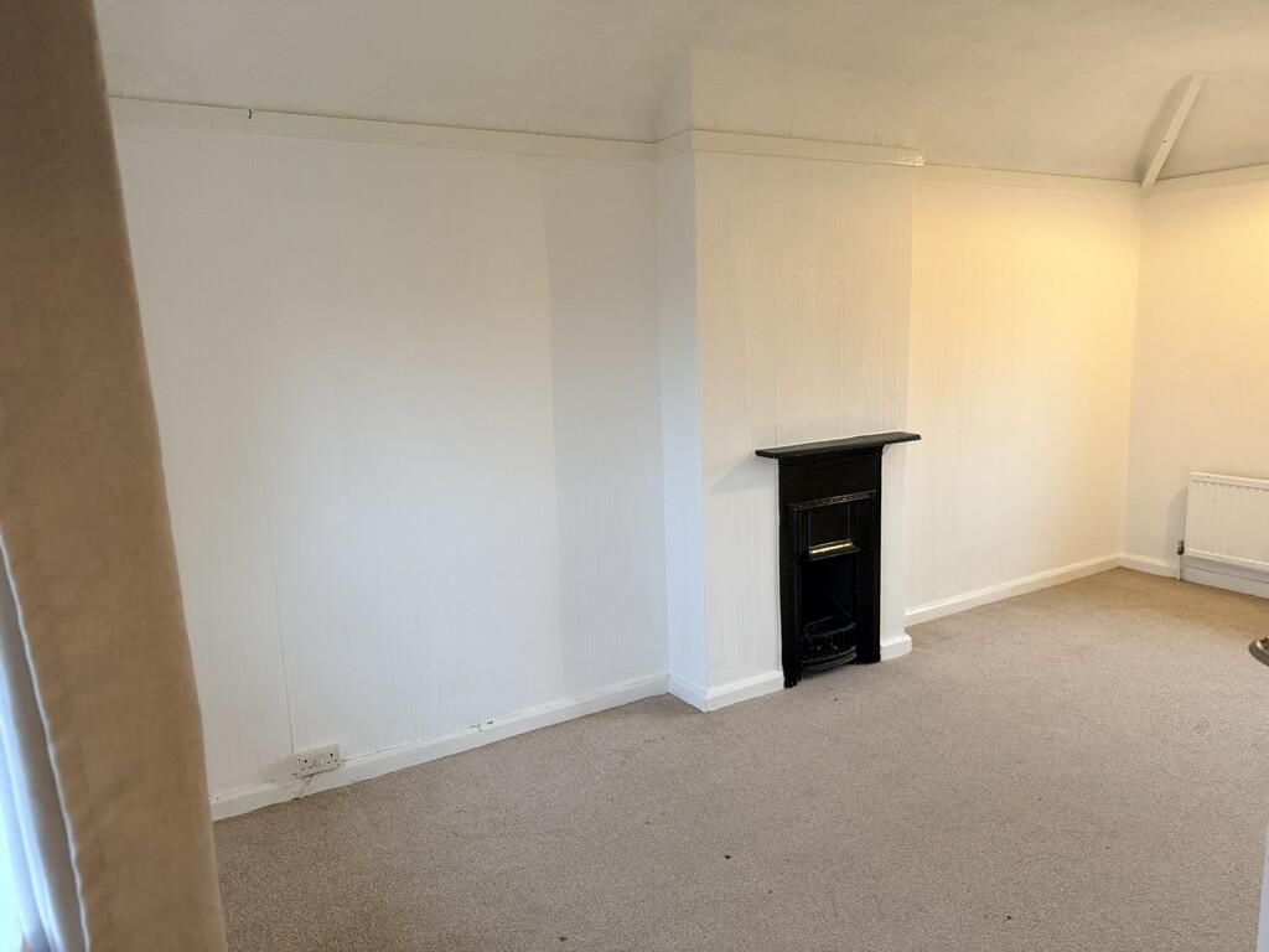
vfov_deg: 56.8
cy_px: 476
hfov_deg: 71.6
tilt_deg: -9.9
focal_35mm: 24
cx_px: 634
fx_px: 880
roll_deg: +1.7
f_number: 1.78
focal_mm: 6.76
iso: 320
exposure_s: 1/50
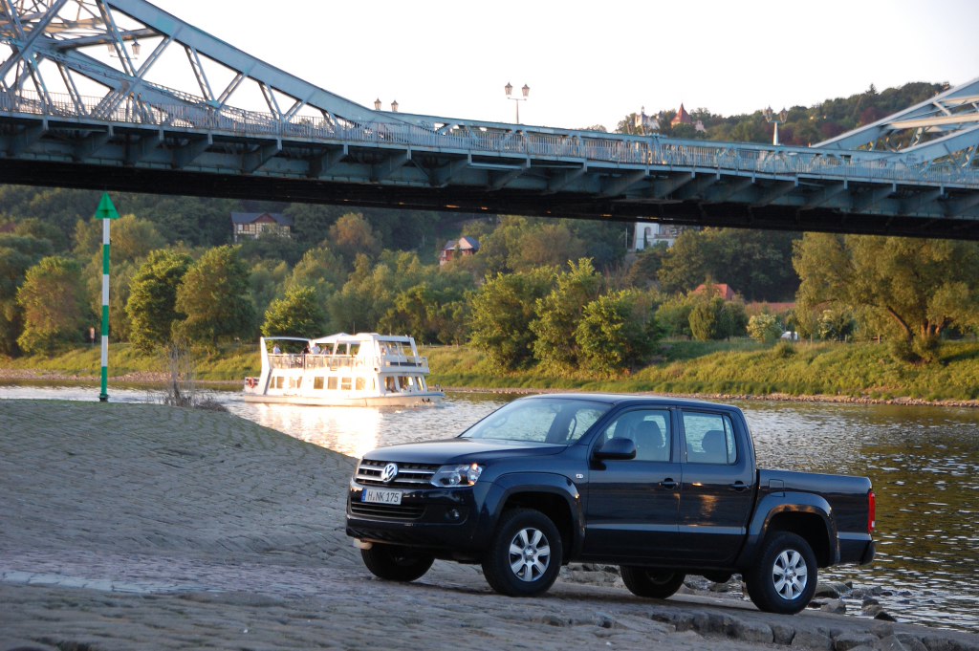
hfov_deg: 18.9
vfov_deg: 12.7
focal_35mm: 108
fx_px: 2935
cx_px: 490
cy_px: 326
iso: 400
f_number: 5.3
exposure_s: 1/125
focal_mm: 72
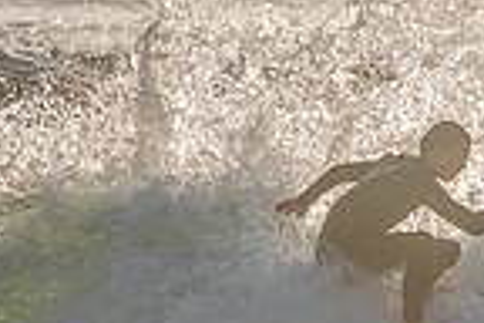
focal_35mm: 2471
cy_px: 359
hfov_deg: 0.8
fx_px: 33219
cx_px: 443
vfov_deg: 0.6
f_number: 5.6
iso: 100
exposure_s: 1/2000
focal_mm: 500
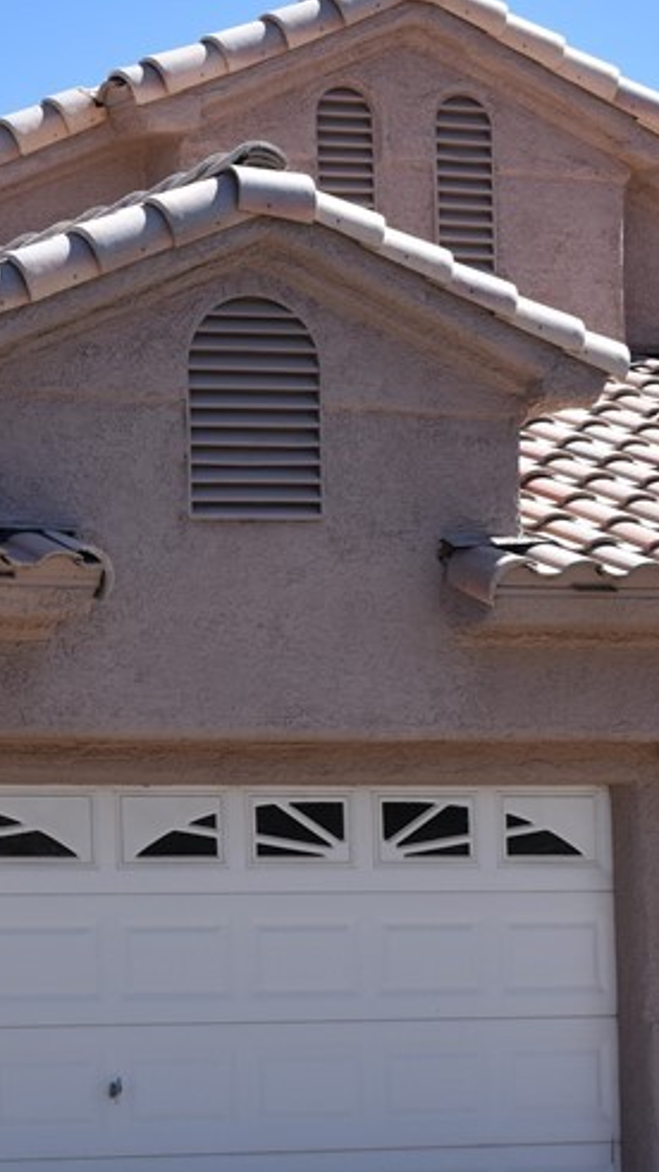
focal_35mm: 118
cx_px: -480
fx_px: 3668
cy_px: 672
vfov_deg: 18.2
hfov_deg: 9.8
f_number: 10
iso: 200
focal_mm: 34
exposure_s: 1/400
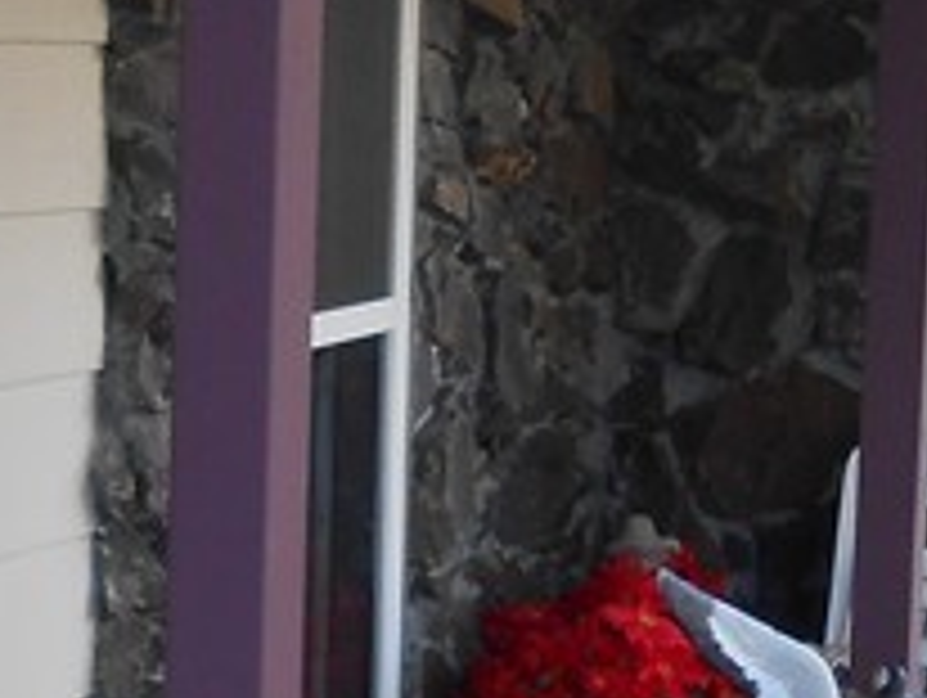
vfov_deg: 10.0
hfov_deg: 13.0
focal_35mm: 149
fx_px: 3995
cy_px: 473
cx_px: -112
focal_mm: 5.3
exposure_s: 1/30
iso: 100
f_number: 3.8
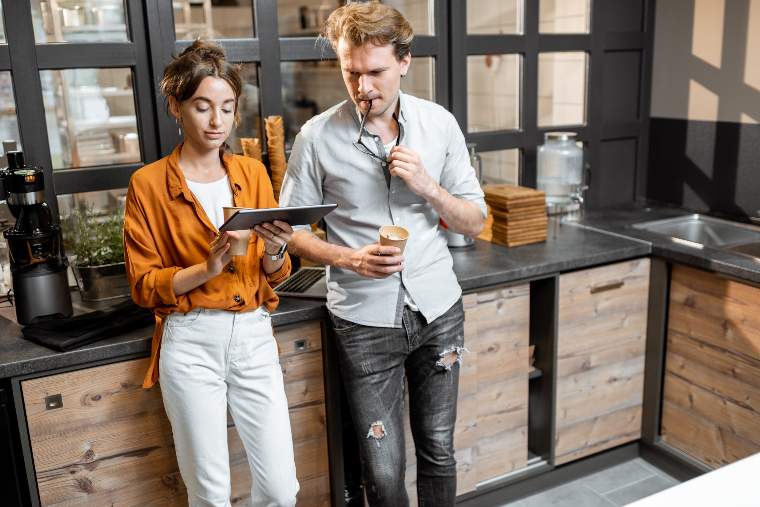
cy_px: 254
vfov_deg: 37.9
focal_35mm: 35
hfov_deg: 54.4
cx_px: 380
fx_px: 739
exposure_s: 1/200
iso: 250
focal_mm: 35
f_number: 2
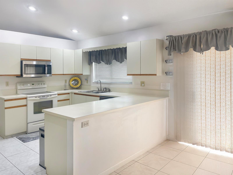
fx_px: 168
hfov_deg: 69.4
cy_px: 88
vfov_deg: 54.9
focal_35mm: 25
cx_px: 116
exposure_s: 1/120
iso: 125
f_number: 1.6
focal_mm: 5.1
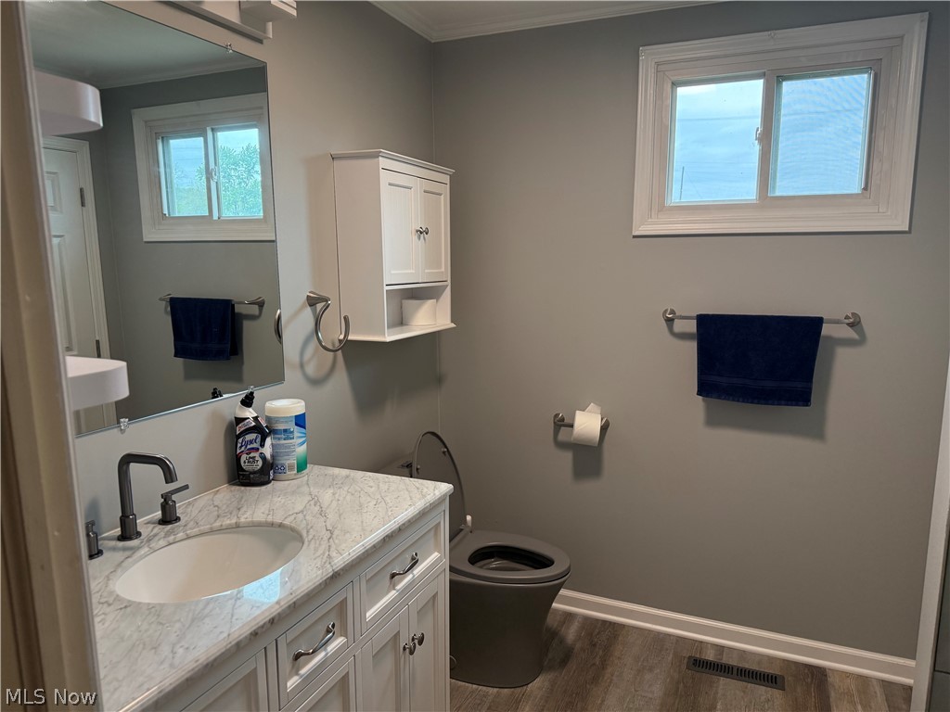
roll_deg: +0.4
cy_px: 356
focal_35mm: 24
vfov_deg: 56.8
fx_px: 659
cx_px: 475
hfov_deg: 71.6
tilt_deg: -8.3
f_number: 1.78
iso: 250
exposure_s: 1/120
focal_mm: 6.76
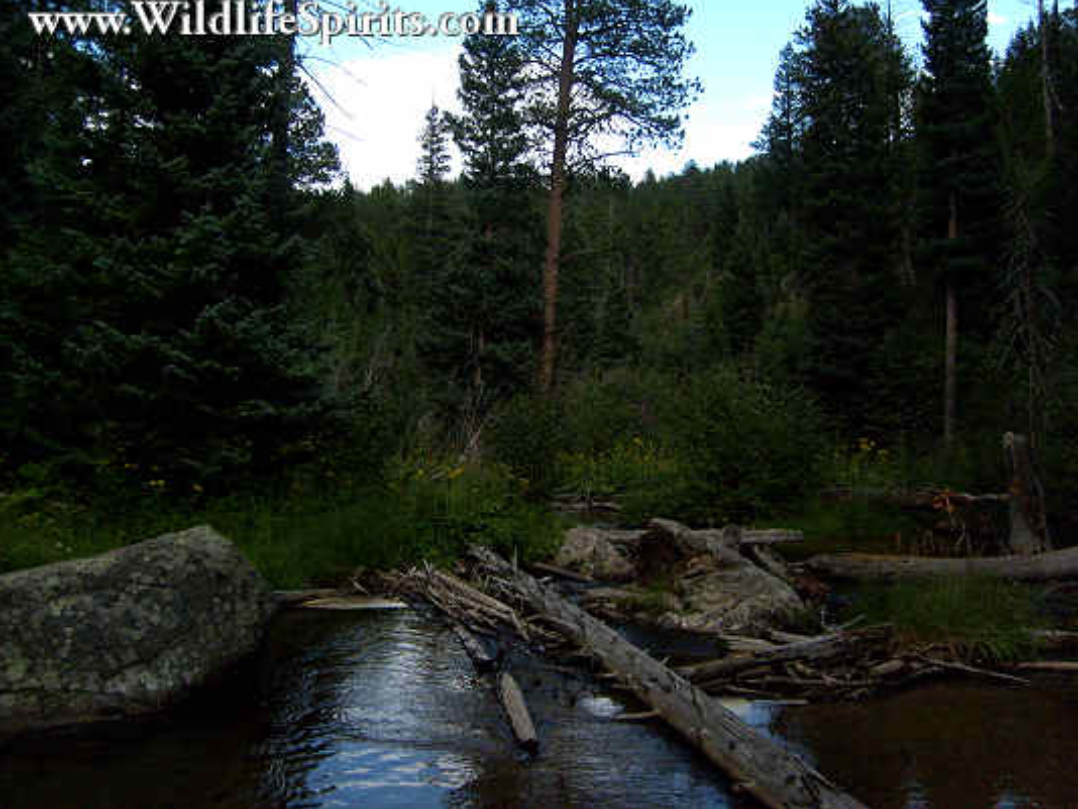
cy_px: 395
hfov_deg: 51.3
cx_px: 551
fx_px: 1122
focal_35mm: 36
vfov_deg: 39.7
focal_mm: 5.8
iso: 80
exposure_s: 1/180
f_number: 7.1
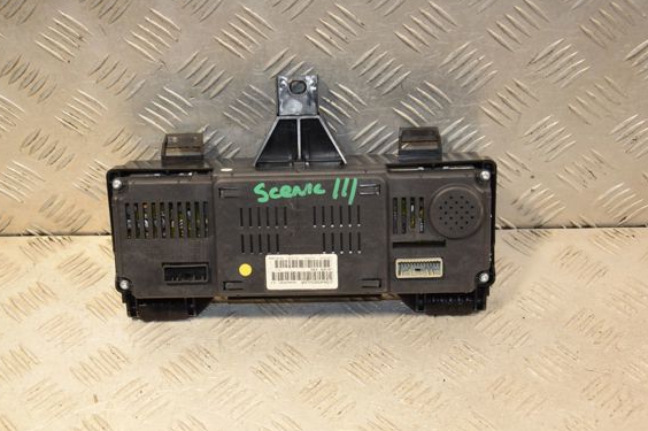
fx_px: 1071
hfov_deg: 33.6
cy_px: 214
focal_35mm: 60
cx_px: 301
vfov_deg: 22.7
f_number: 5.6
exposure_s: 1/200
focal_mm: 35
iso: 800
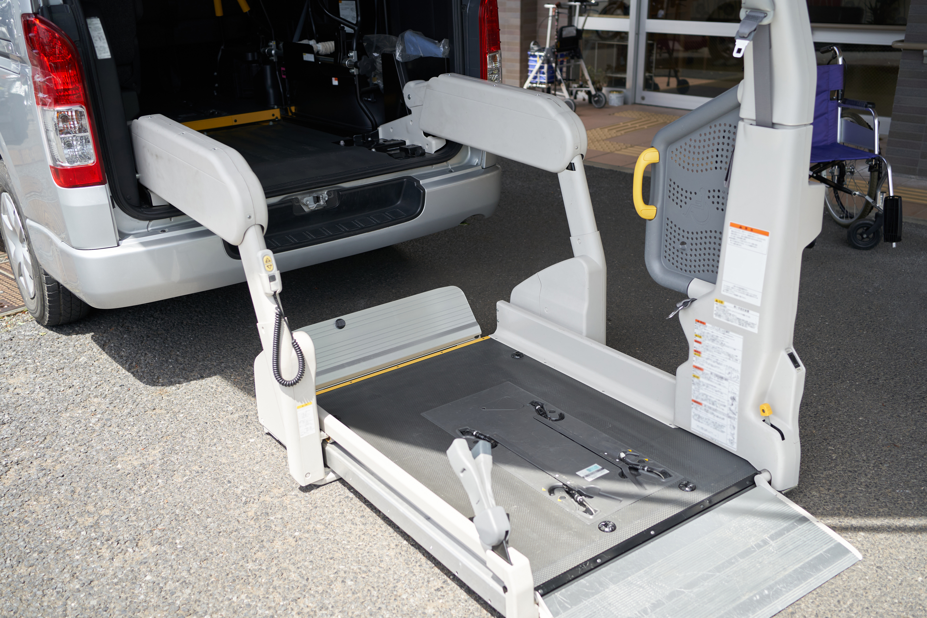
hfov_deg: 54.4
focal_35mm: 35
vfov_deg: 37.9
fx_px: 901
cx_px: 464
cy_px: 309
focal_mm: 35
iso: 250
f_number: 3.2
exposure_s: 1/1250
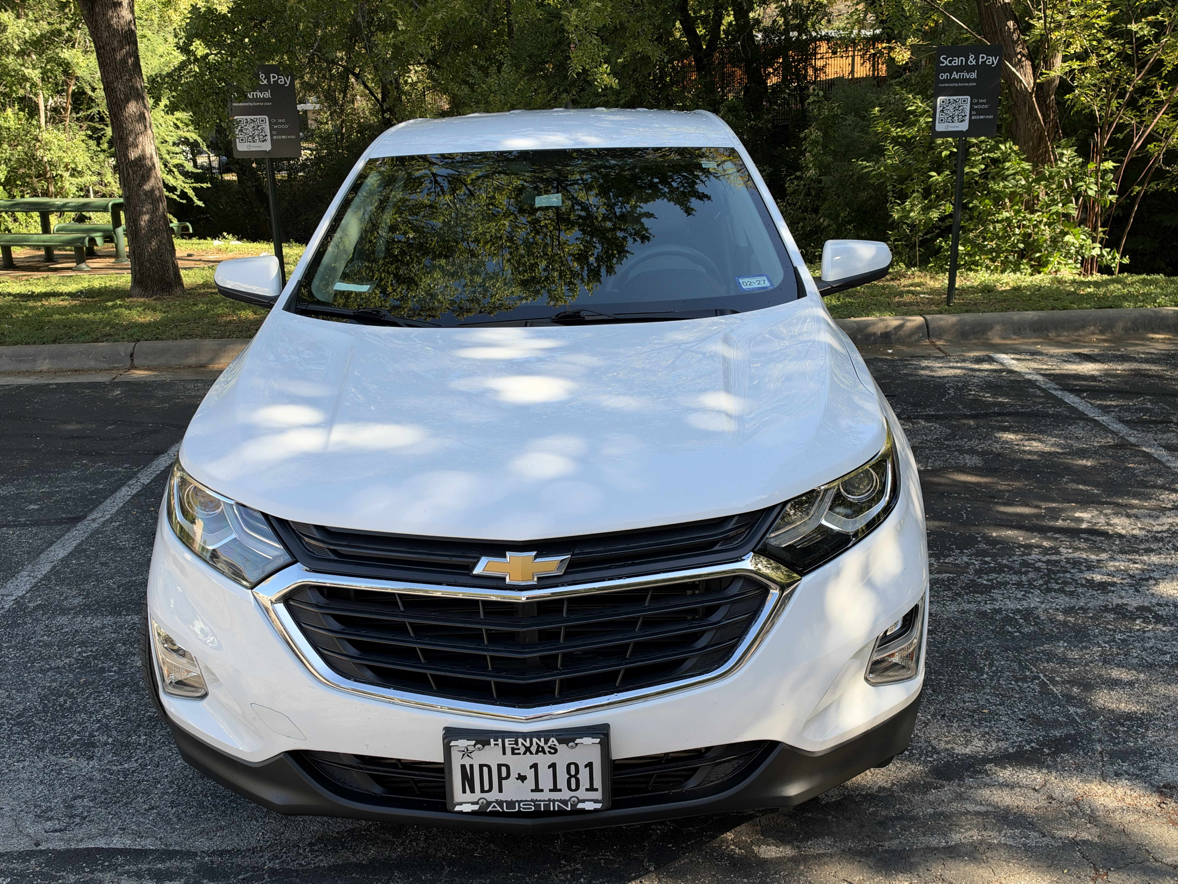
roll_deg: +2.2
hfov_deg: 52.6
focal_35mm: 35
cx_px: 589
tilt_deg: -15.3
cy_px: 442
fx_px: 1191
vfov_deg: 40.7
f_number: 1.8
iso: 64
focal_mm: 6.93
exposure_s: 1/754
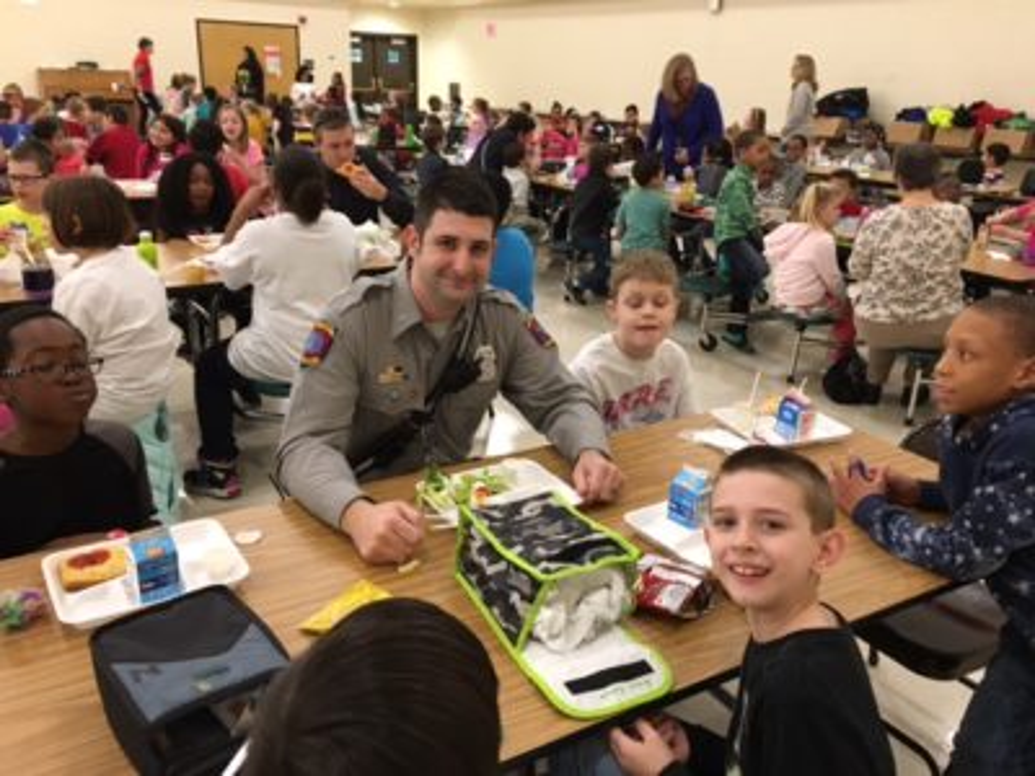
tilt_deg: -20.6
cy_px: 388
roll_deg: -1.6
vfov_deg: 48.2
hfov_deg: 61.7
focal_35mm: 29
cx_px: 518
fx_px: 867
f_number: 2.2
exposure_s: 1/17
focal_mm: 4.15
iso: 200
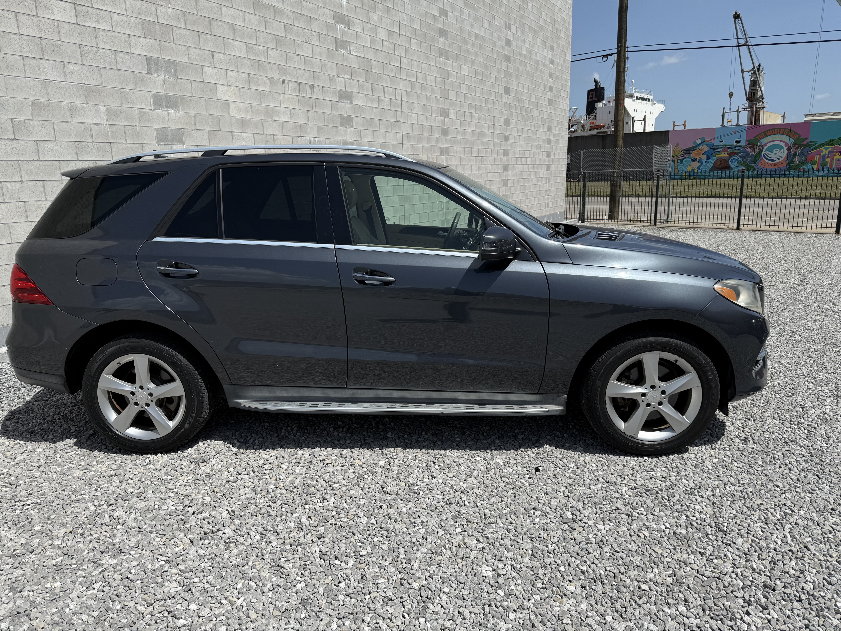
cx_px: 420
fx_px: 583
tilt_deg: -11.9
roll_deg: +1.8
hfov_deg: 71.6
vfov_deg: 56.8
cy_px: 316
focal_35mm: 24
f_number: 1.78
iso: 80
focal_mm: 6.76
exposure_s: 1/5714
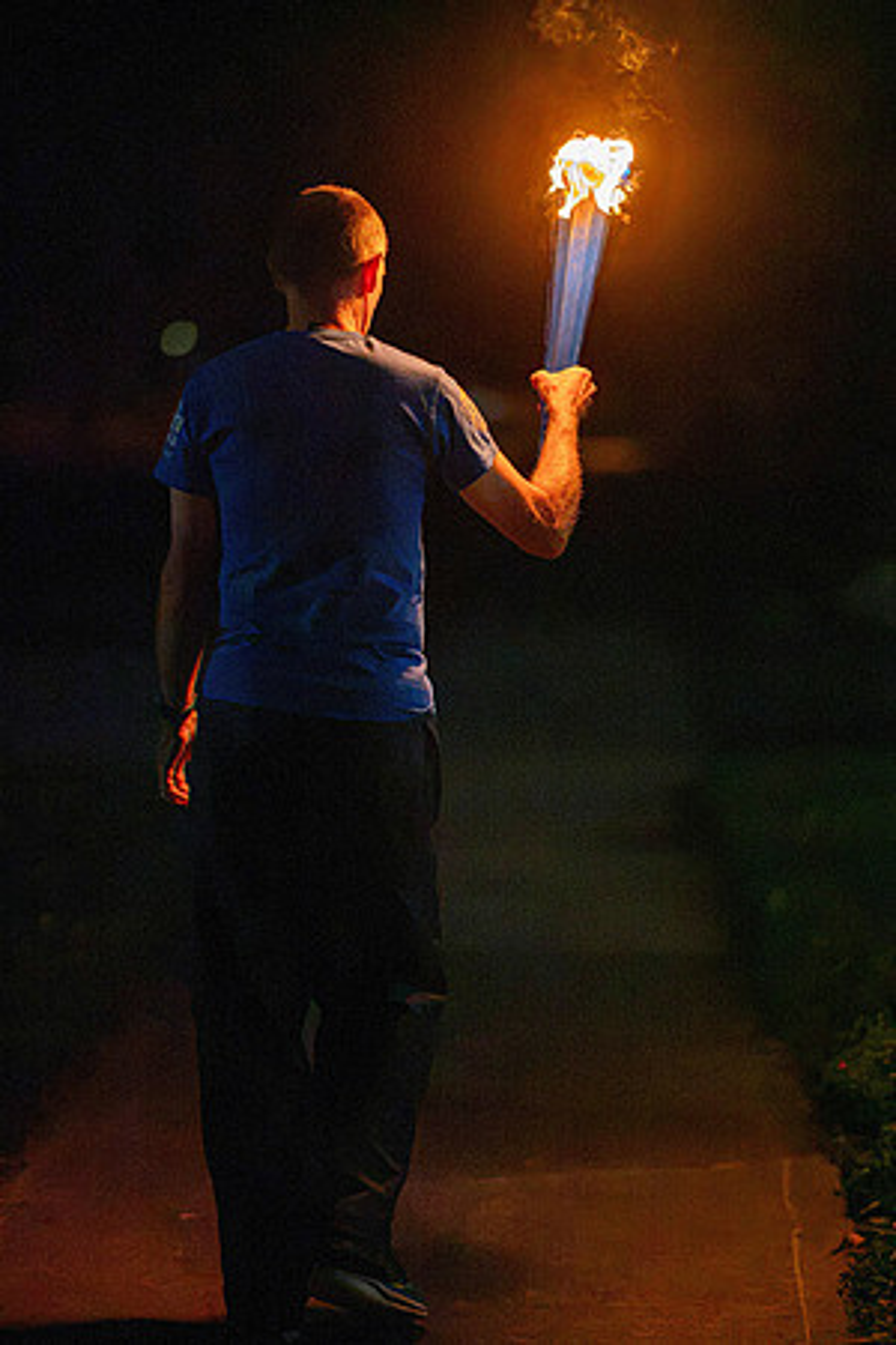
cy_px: 672
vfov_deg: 19.5
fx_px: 3920
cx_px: 448
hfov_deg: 13.0
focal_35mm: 105
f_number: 1.4
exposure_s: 1/640
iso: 3200
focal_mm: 105
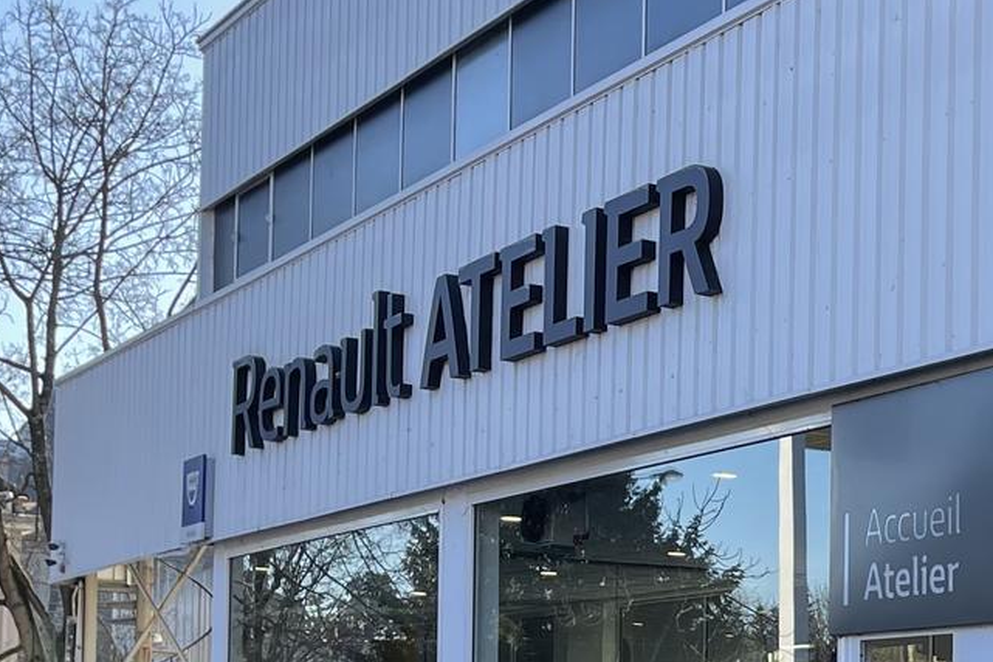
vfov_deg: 16.5
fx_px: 2234
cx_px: 1019
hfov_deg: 23.9
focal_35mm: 81
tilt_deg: +1.9
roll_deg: -1.9
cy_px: 664
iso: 32
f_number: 1.6
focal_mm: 5.1
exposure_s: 1/861
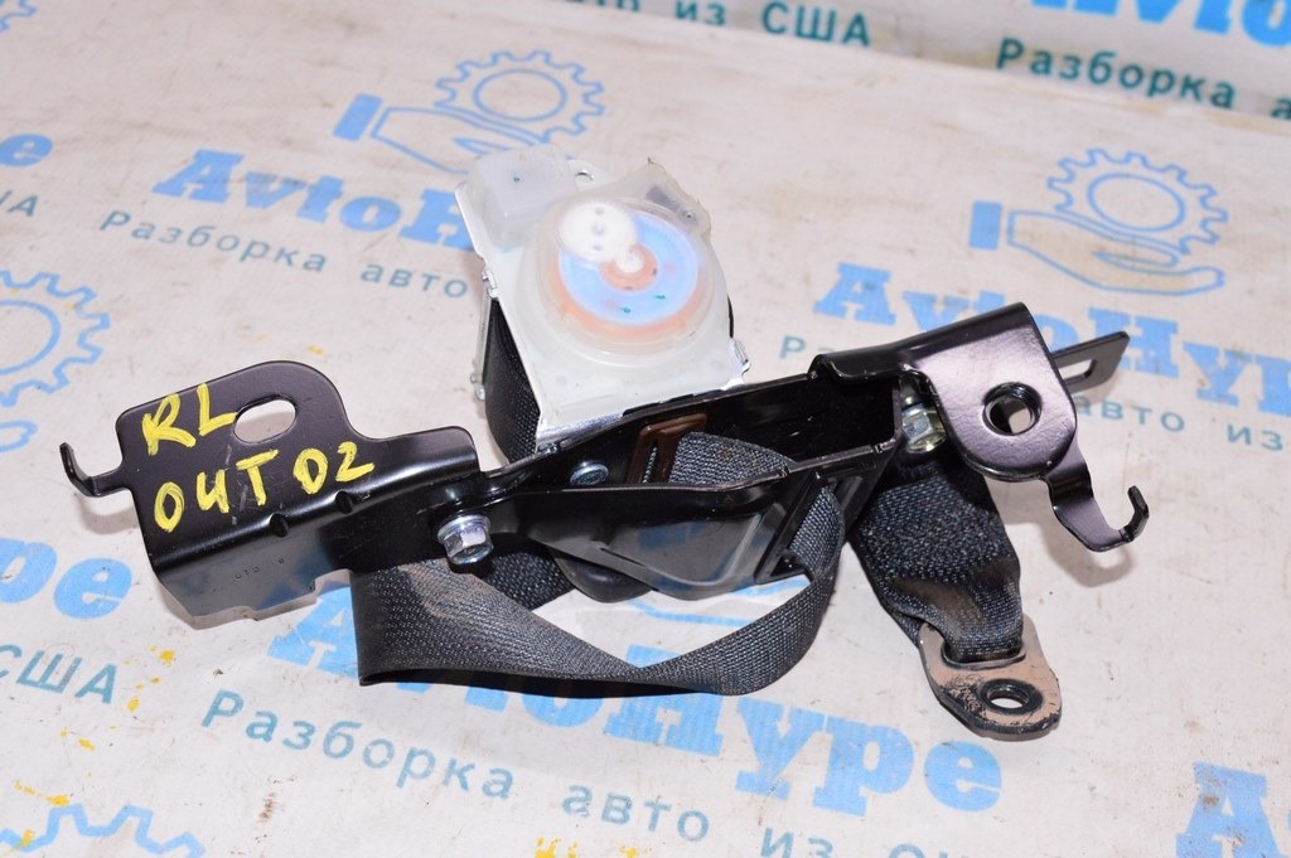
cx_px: 646
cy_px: 429
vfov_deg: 28.9
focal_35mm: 46
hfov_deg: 42.4
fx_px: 1666
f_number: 8
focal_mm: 31
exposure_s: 1/160
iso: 1600
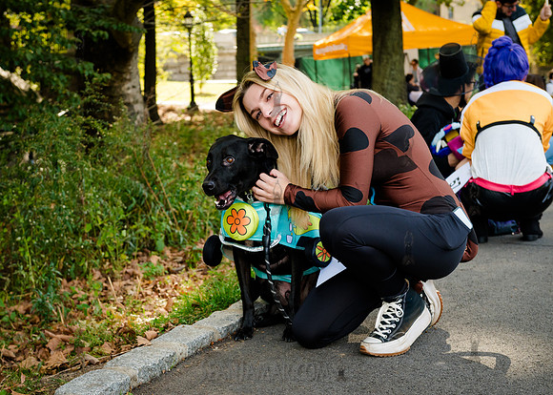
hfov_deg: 31.1
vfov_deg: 22.6
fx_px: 989
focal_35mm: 63
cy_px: 208
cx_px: 210
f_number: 5
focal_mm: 52
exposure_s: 1/400
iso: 1000
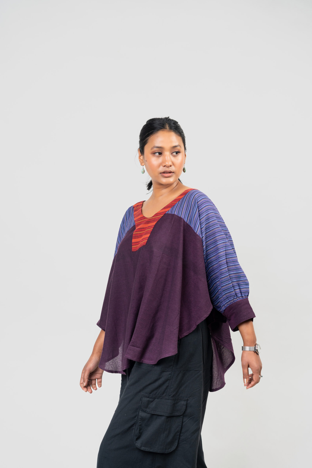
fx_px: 1001
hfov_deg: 17.7
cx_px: 156
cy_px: 234
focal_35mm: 77
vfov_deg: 26.3
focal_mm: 77
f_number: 4
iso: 200
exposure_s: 1/200
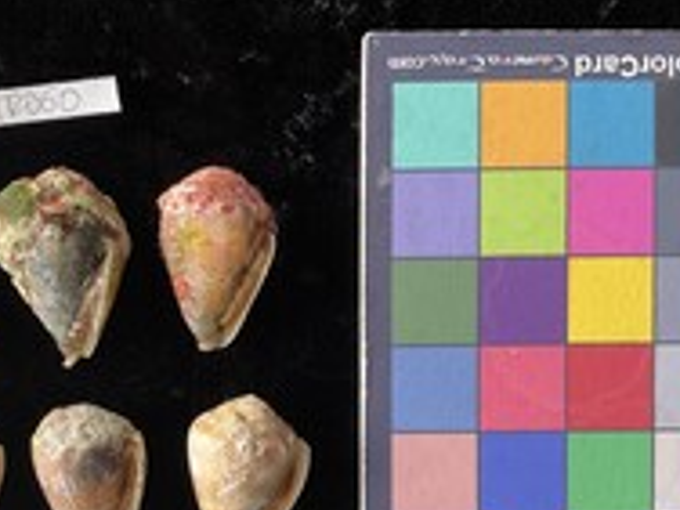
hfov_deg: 34.8
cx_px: 174
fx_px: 1061
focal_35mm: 54
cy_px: 392
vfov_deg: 26.6
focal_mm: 3
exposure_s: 1/120
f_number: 1.8
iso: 40
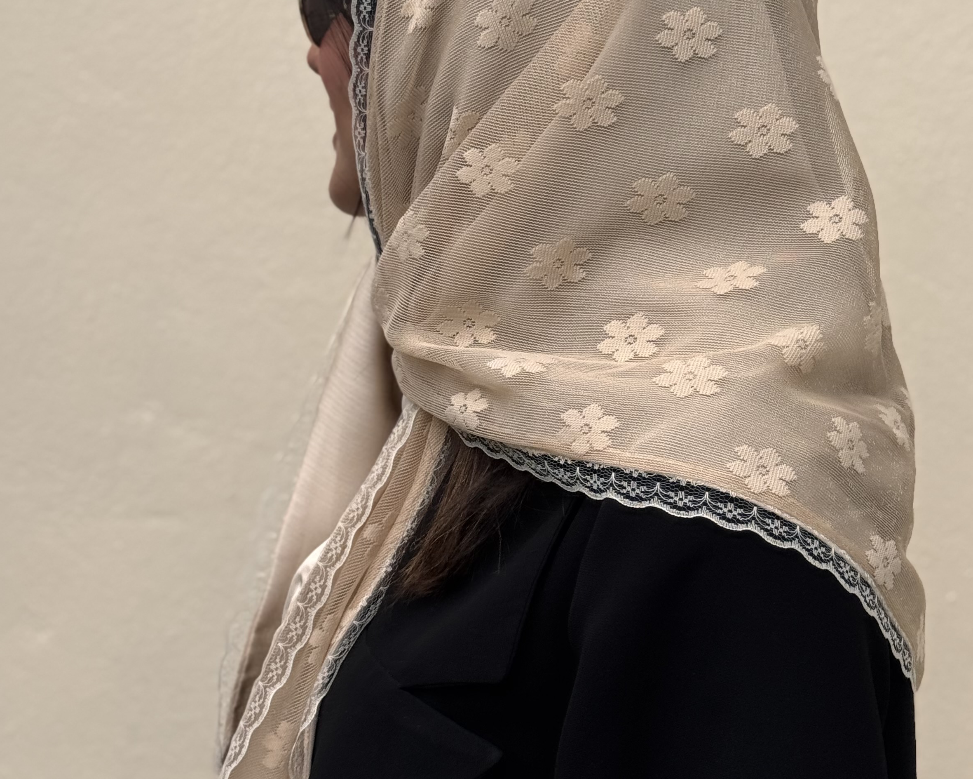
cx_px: 523
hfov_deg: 23.8
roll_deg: -0.5
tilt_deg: -5.3
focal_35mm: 80
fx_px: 2304
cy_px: 326
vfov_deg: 19.2
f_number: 1.78
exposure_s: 1/1560
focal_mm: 6.76
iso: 64
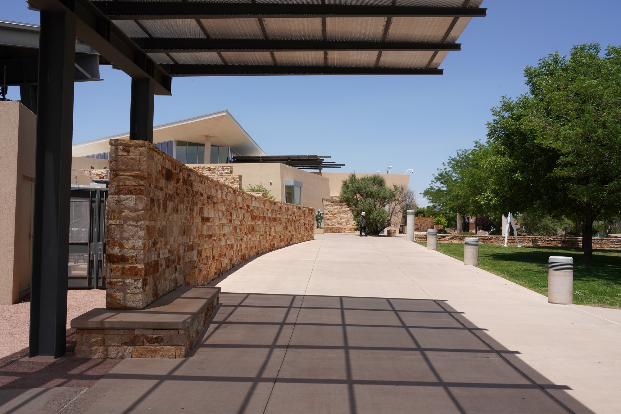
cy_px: 207
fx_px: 604
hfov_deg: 54.4
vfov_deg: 37.9
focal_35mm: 35
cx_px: 310
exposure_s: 1/320
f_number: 22
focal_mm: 35
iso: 640
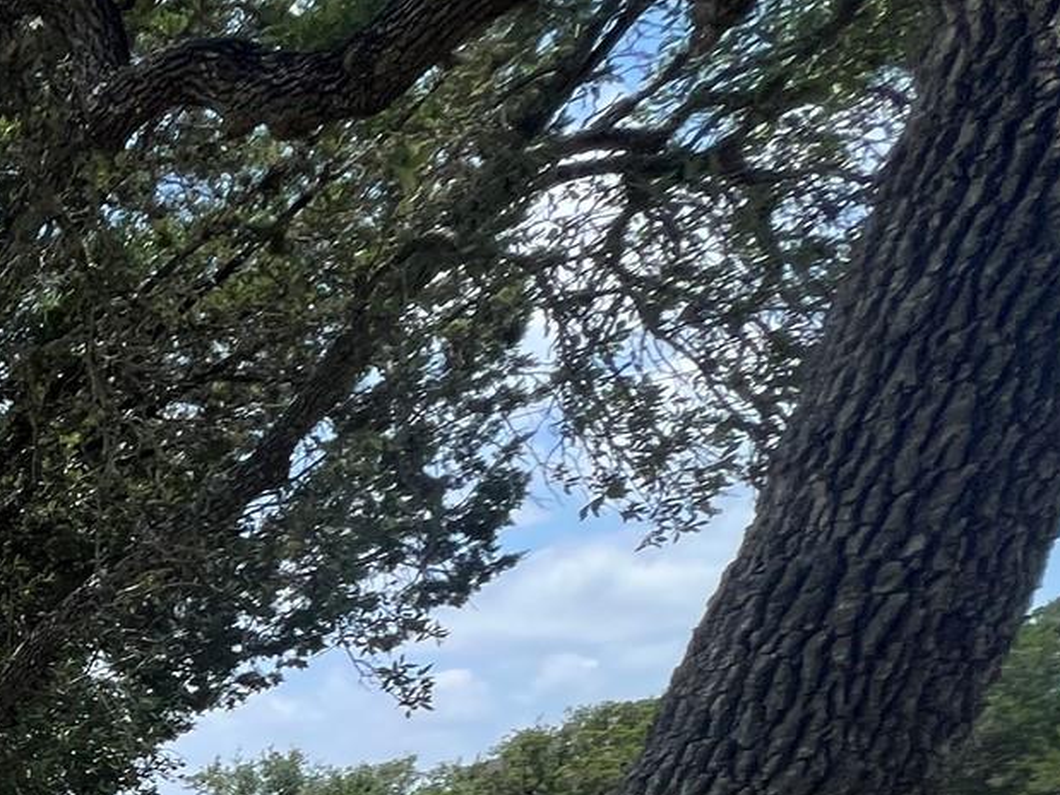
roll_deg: -0.1
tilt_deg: -11.9
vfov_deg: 27.1
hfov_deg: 25.8
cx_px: -670
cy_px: 1079
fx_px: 1316
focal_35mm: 43
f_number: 1.8
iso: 32
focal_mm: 1.57
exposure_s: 1/821
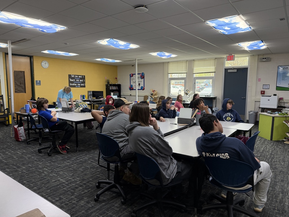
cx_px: 144
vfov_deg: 56.8
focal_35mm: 24
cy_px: 108
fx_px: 200
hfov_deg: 71.6
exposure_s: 1/120
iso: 400
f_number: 1.78
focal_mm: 6.76
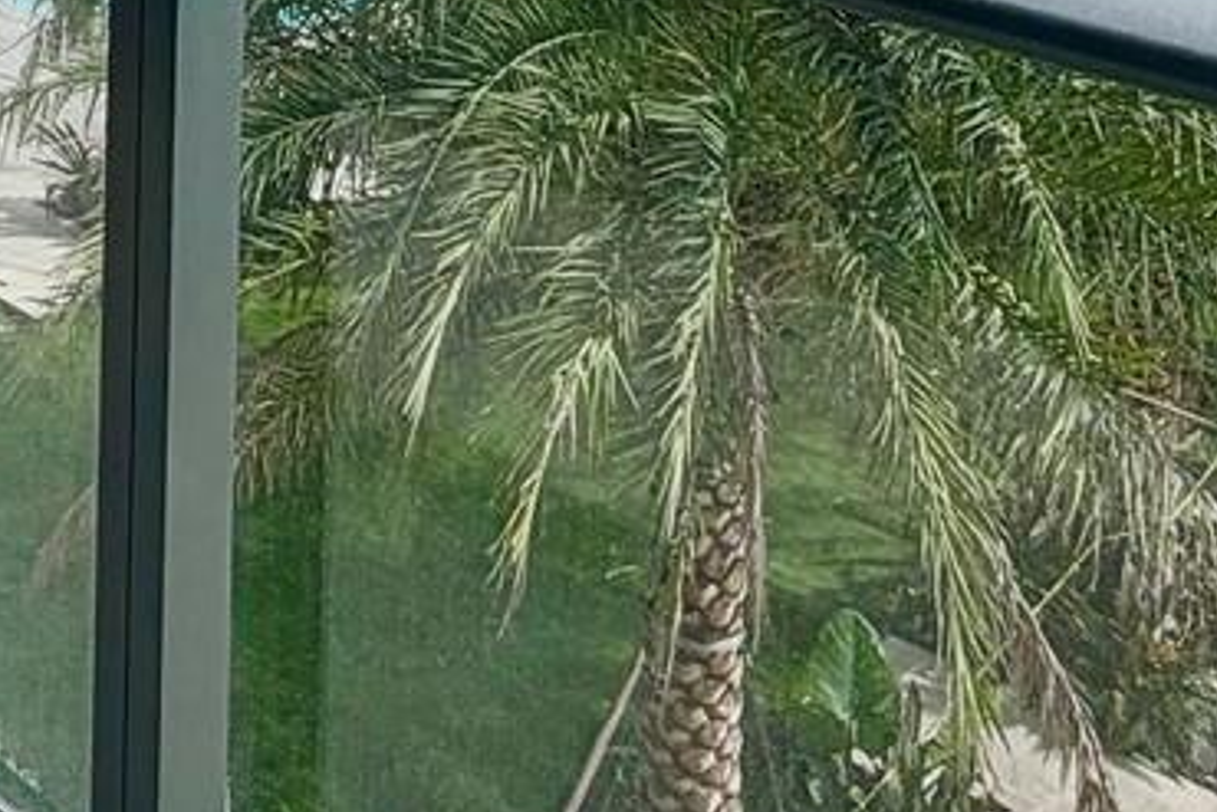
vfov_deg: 17.5
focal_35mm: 63
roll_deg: -1.4
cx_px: -36
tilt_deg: +0.1
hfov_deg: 29.5
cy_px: -648
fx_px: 2130
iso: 20
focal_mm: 2.22
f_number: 2.2
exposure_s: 1/1167
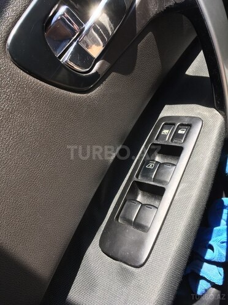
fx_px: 255
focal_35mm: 29
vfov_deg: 61.7
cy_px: 152
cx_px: 114
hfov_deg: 48.2
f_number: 2.2
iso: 25
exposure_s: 1/187
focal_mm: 4.15
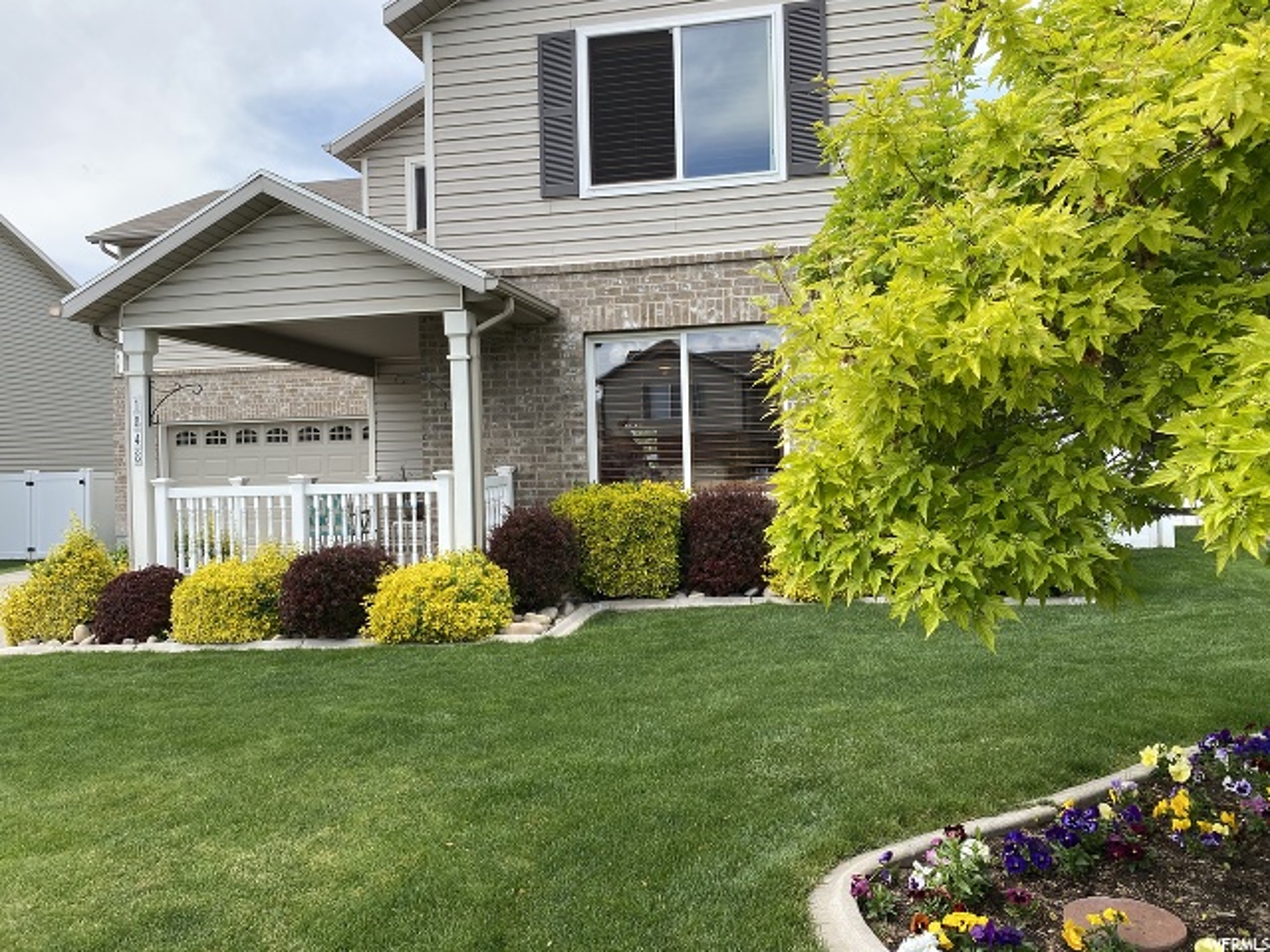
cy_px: 476
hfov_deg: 67.3
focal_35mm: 26
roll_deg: +0.7
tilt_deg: +0.8
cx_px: 635
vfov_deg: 53.1
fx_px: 954
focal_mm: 4.25
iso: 32
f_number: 1.8
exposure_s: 1/1332
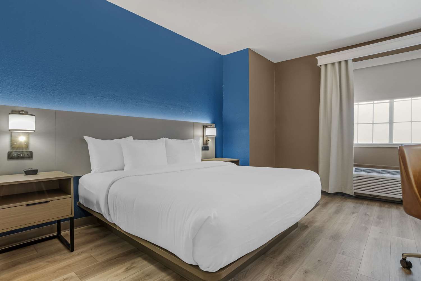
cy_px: 140
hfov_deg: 90.0
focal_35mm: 18
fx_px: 211
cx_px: 210
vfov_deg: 67.4
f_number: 10
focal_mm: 18
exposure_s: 1/15
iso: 400
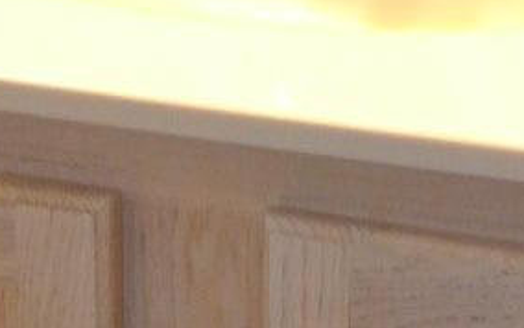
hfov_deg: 8.4
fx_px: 3573
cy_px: -1128
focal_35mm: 250
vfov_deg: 4.7
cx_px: 373
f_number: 4
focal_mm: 13.6
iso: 900
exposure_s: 1/60
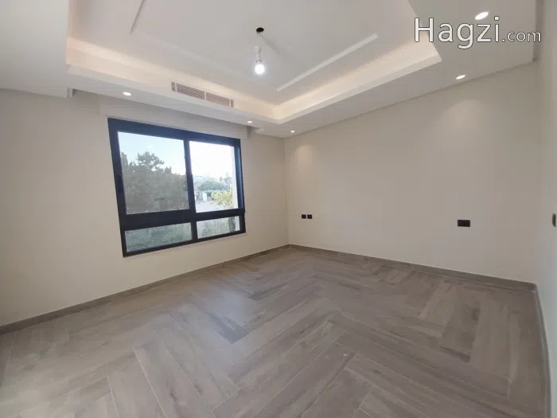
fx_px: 209
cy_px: 209
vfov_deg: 89.9
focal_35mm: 13
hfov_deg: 106.2
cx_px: 278
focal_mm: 1.3
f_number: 2.2
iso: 64
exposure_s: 1/100
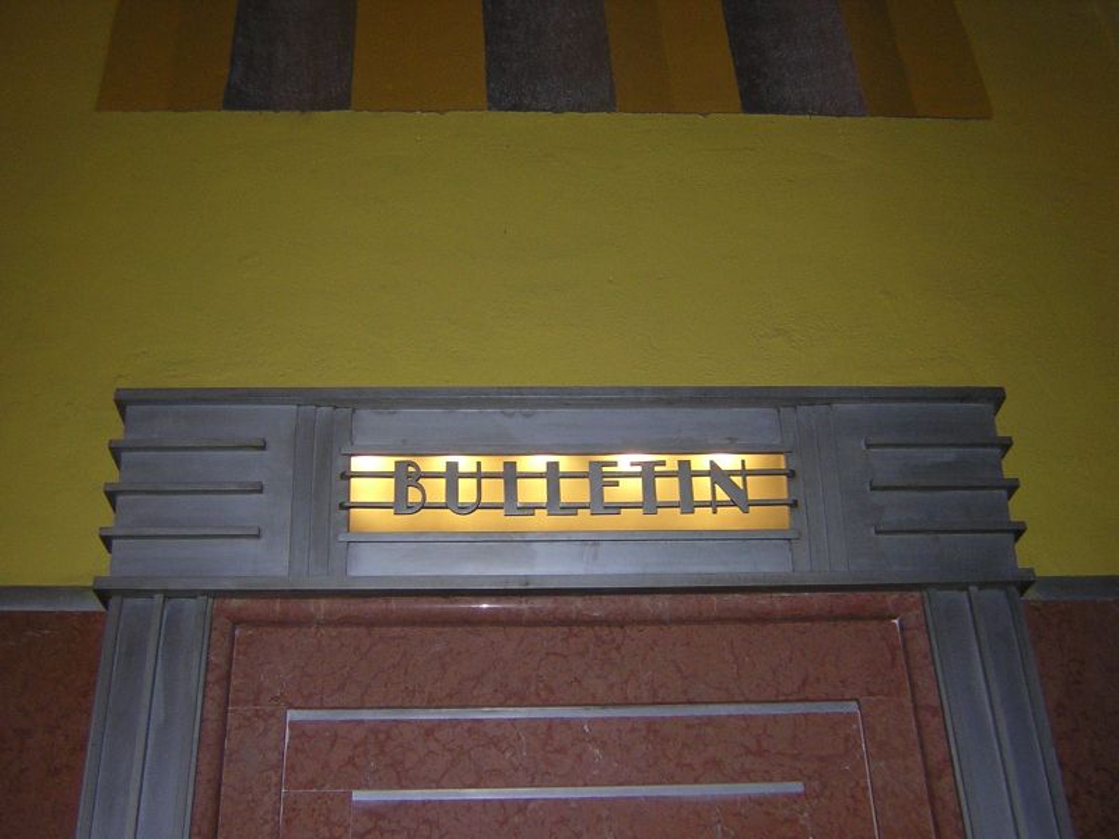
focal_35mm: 36
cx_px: 560
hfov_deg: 51.4
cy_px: 420
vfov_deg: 39.7
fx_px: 1164
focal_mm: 4.7
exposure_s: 1/60.1
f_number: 2.6
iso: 231
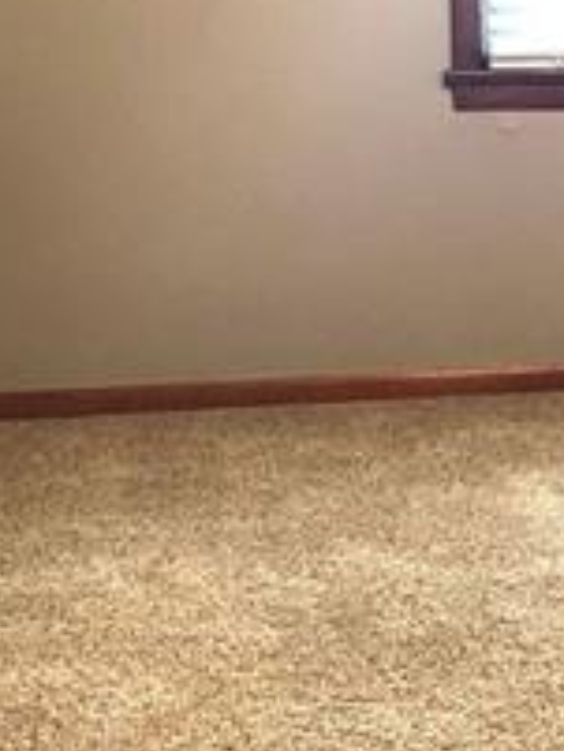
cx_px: 676
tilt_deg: -7.2
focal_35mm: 107
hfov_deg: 13.5
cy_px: 333
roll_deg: +0.4
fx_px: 2322
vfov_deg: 18.4
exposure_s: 1/15
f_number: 1.8
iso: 64
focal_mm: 4
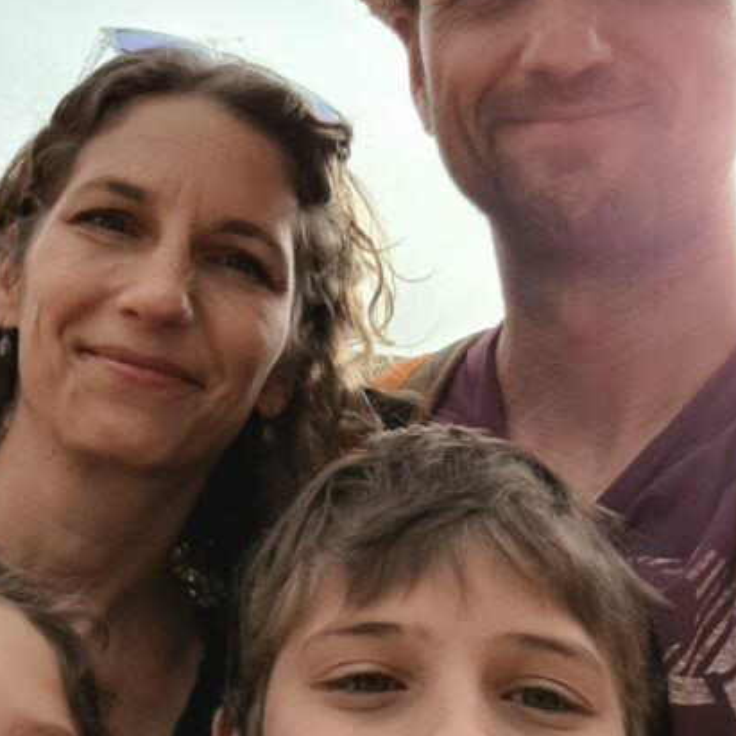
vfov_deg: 31.1
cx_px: 210
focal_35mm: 55
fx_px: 1323
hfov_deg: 30.7
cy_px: 392
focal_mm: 3.3
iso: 50
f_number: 2.2
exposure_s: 1/270
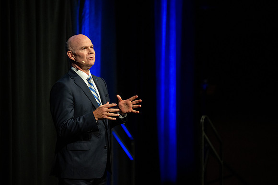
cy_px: 92
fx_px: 1236
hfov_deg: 12.8
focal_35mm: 160
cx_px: 139
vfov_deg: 8.6
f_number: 2.8
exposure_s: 1/320
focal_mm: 160
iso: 2000
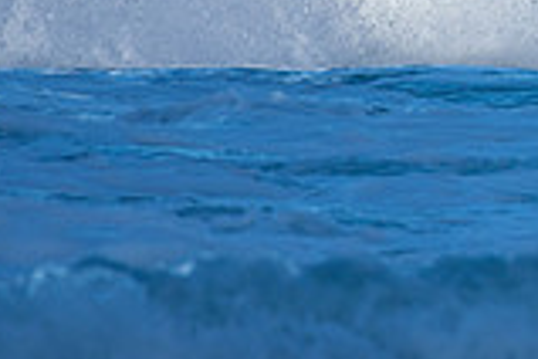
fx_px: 40930
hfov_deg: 0.8
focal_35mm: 2739
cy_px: -151
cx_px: 934
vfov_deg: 0.5
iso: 125
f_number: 5.6
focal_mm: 500
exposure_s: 1/1000
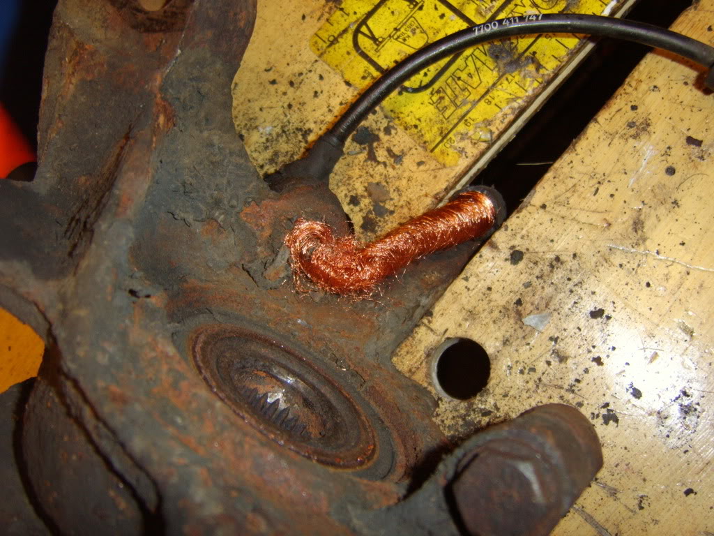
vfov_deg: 45.4
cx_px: 357
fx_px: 639
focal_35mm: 31
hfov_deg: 58.4
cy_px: 268
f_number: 2.7
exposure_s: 1/30
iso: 141
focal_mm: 8.1
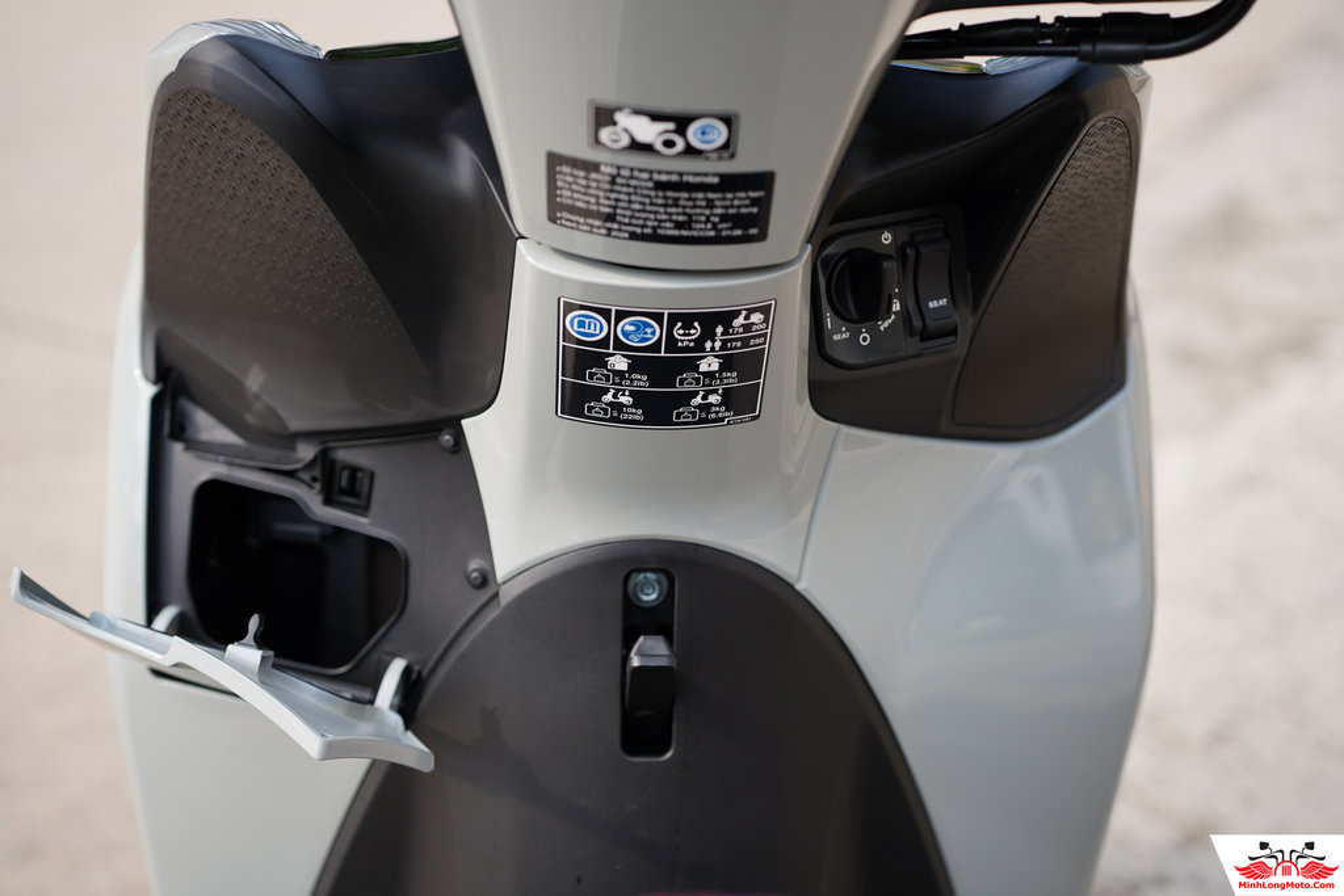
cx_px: 672
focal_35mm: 50
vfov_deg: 27.0
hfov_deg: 39.6
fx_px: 1867
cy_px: 448
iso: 200
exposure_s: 1/800
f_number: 2.8
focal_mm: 50
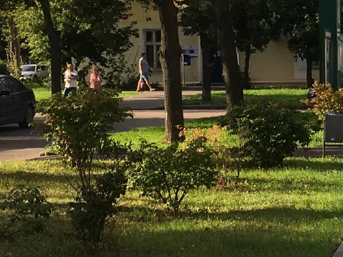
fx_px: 1199
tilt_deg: +0.3
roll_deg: +1.4
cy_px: 88
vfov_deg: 12.2
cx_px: 532
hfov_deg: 15.0
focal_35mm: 121
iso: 25
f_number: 2.2
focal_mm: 4.15
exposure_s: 1/538
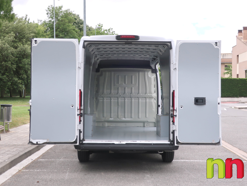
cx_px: 128
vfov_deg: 54.9
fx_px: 178
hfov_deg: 69.4
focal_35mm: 25
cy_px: 93
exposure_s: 1/3200
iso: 80
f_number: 1.8
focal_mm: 6.86
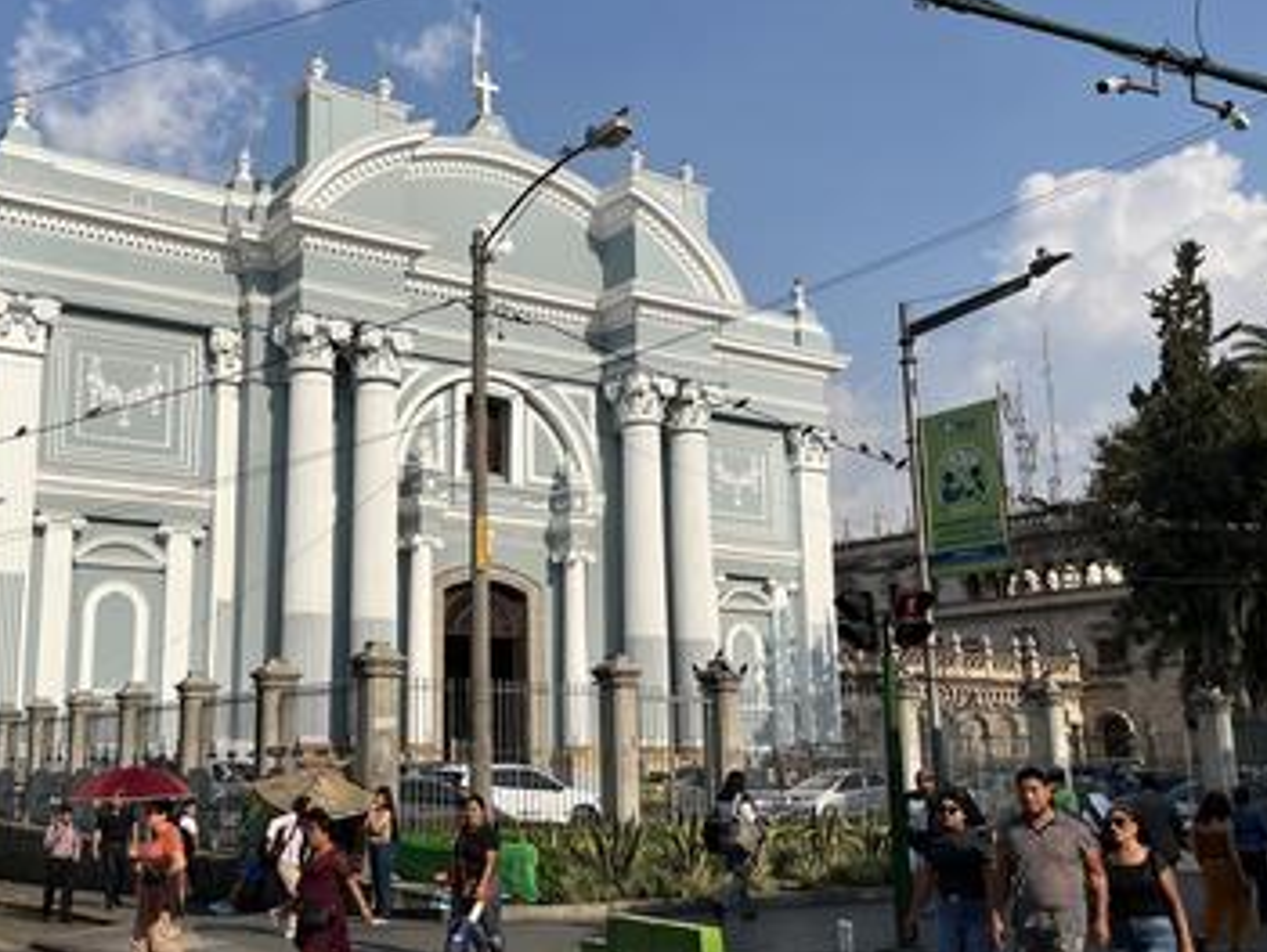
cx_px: 455
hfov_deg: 49.5
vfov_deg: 38.7
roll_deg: +0.6
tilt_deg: +11.8
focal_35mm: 37
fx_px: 1356
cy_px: 489
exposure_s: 1/5848
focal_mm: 5.1
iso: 50
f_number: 1.6
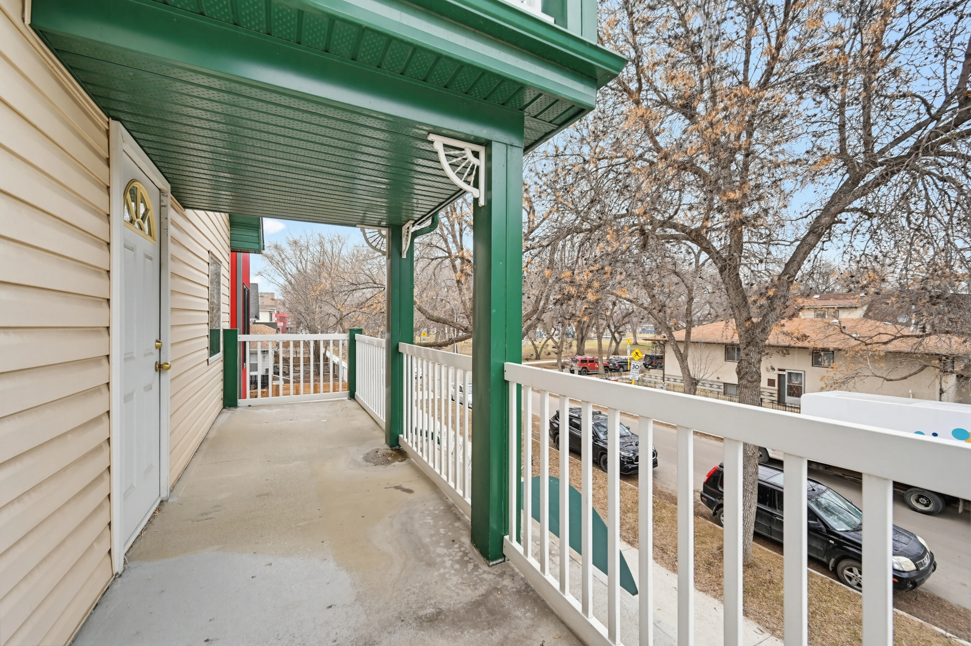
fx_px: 377
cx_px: 486
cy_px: 323
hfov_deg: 104.3
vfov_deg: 81.1
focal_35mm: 14
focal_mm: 14
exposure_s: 1/200
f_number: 8
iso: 400
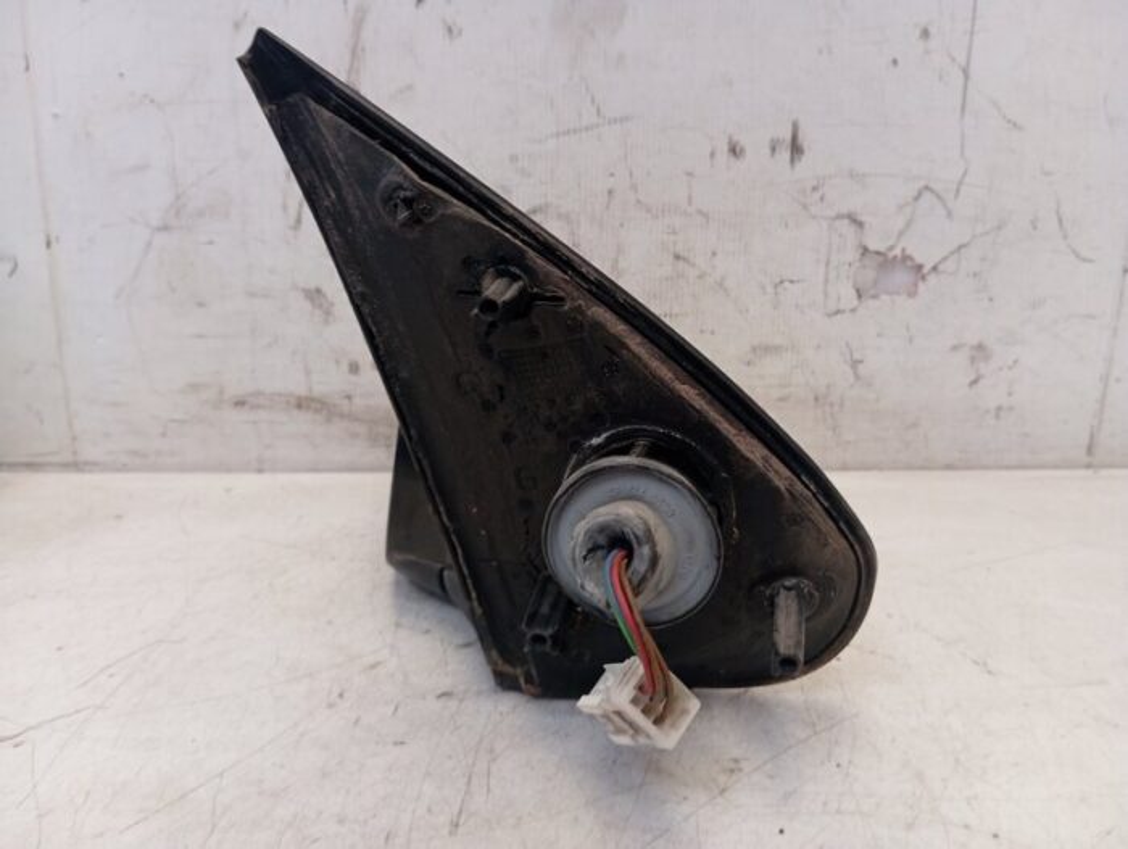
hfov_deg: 63.4
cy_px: 424
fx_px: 914
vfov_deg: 49.9
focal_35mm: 28
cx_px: 564
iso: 244
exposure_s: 1/33.3
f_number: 1.8
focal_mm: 4.22
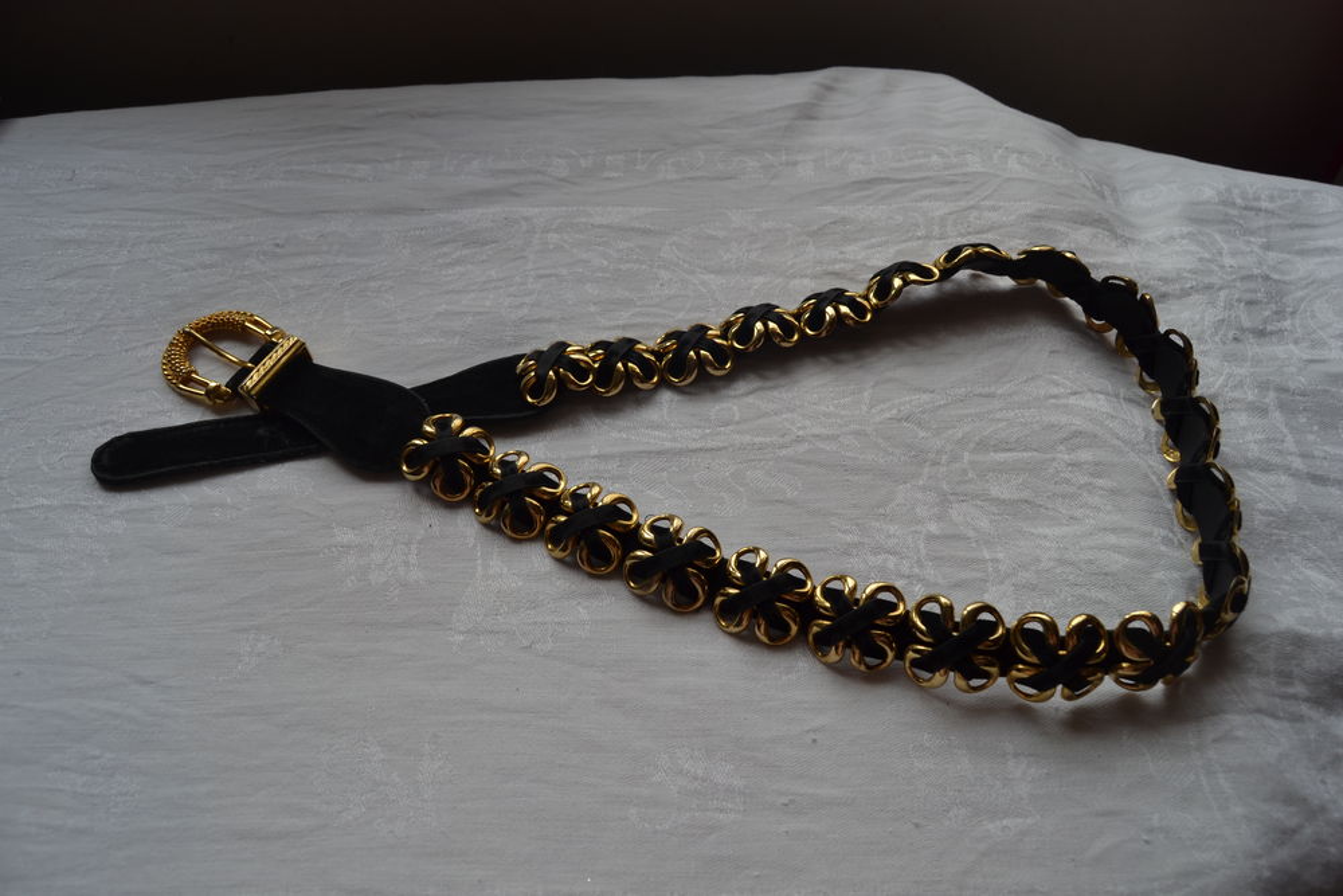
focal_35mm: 27
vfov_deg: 47.9
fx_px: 1007
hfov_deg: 67.4
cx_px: 672
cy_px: 448
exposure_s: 1/125
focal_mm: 18
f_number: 5.6
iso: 125
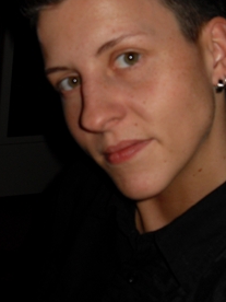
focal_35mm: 60
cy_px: 97
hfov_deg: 24.3
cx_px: 75
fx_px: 522
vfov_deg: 31.9
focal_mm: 6.3
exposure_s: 1/45
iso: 100
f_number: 2.8
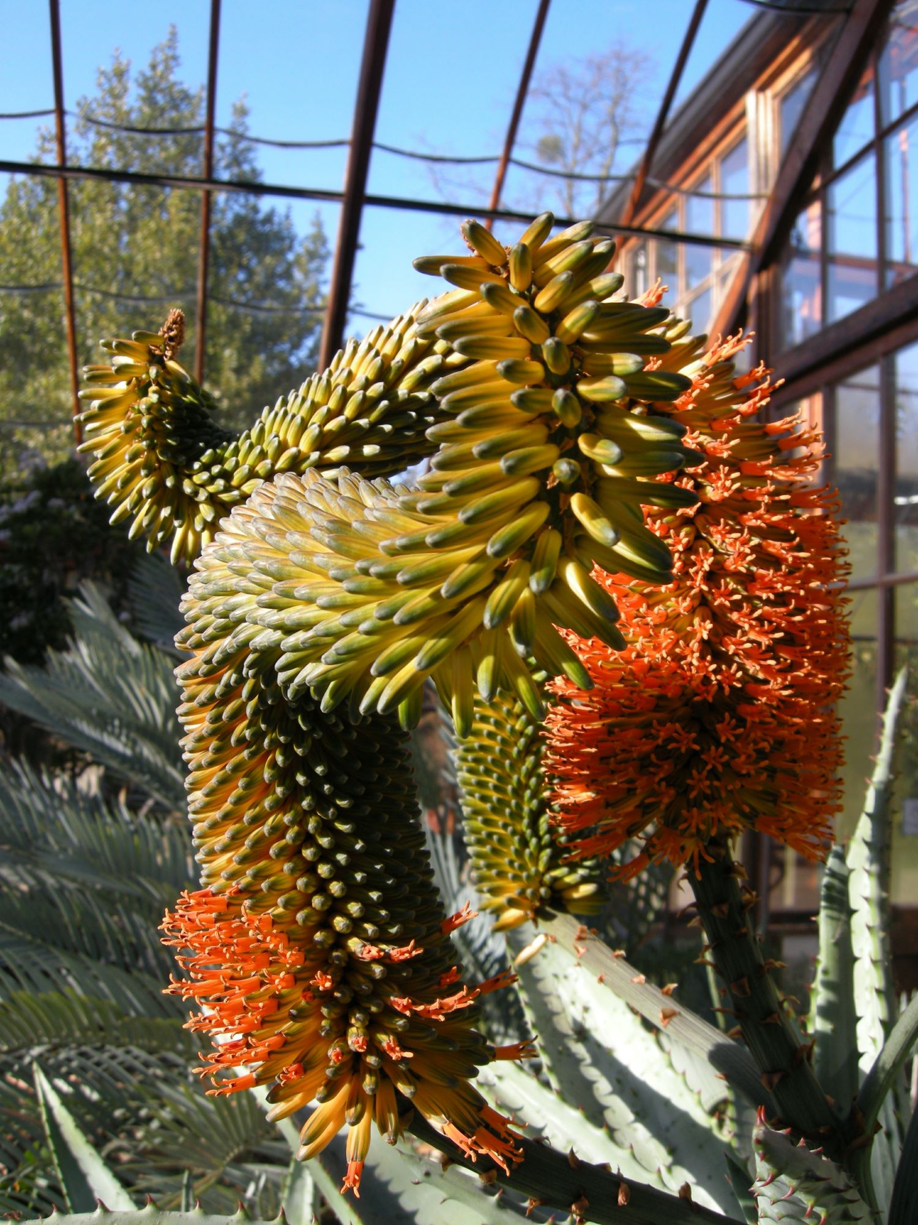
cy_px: 612
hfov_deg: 40.7
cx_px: 459
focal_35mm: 35
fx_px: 1238
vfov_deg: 52.6
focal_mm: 7.5
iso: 64
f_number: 4.3
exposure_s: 1/138
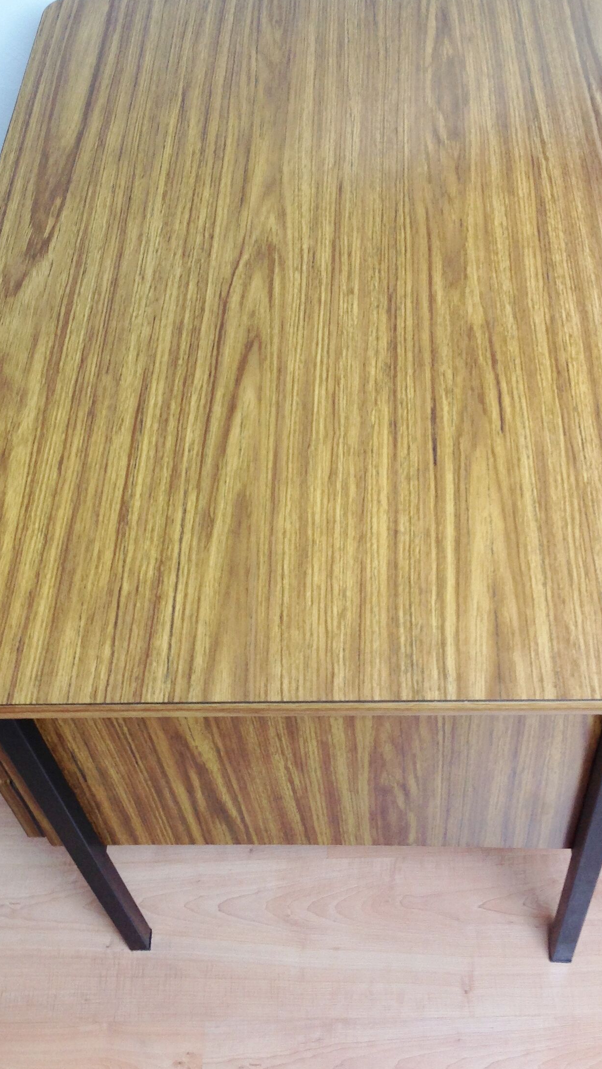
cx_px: 290
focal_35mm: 45
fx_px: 1277
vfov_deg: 45.3
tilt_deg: -48.7
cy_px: 450
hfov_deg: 26.5
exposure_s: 1/40
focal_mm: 4.28
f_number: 2.4
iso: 50
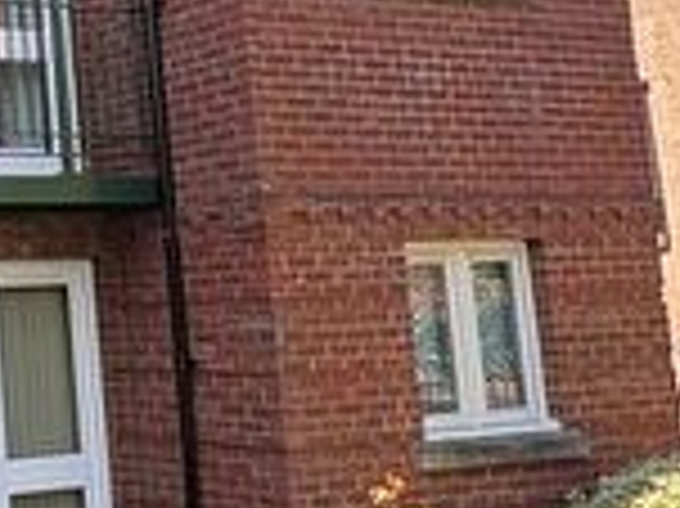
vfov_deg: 22.5
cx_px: -351
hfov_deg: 23.6
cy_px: 164
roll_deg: +2.2
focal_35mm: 65
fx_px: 1276
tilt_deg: +7.8
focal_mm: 2.22
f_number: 2.2
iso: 64
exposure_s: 1/218
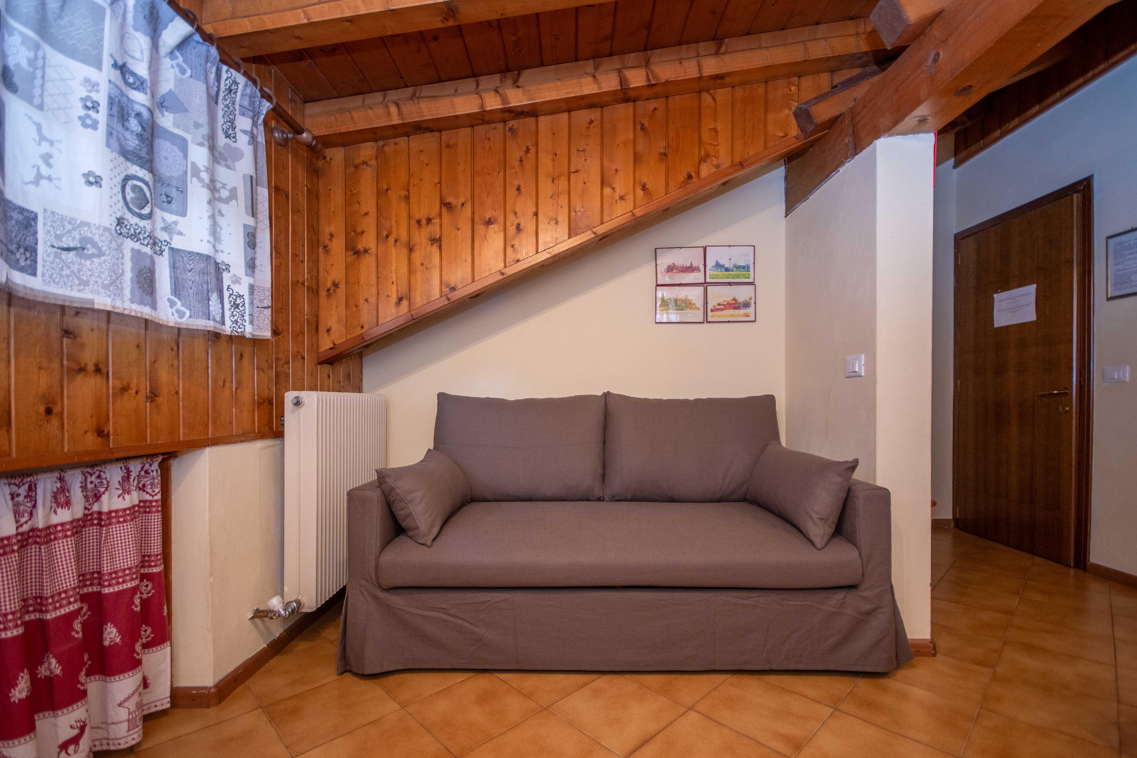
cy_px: 379
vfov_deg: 77.3
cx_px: 568
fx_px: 474
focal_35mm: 15
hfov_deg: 100.4
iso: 500
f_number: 4
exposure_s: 1/80
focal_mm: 10
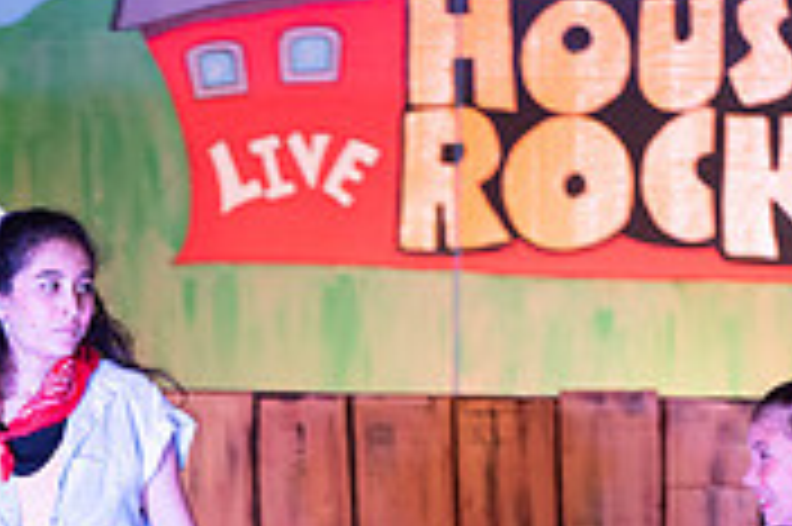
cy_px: 519
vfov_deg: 3.3
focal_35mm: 413
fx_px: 9077
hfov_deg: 5.0
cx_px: 76
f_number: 2.8
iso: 560
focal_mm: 125
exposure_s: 1/125
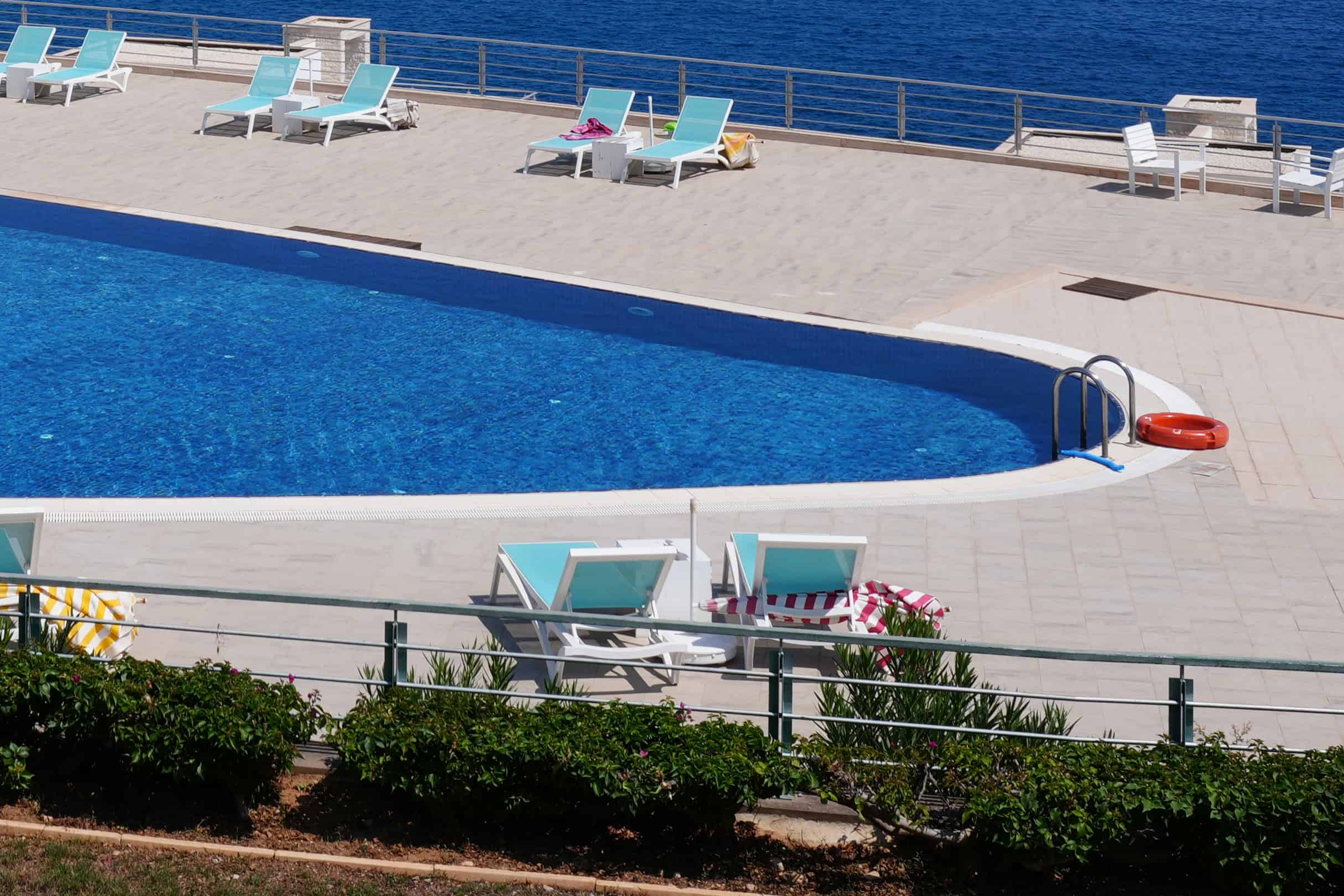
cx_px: 58
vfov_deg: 15.4
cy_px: -444
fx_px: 3061
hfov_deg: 23.9
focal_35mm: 82
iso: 100
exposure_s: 1/320
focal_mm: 21
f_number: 10
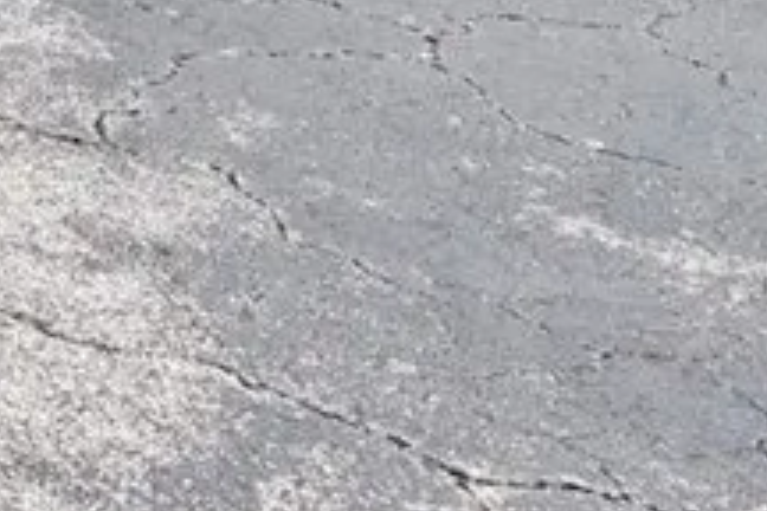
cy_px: -919
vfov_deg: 10.0
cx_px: -1555
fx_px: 2343
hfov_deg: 11.2
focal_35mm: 110
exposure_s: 1/500
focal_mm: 14
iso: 200
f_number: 8
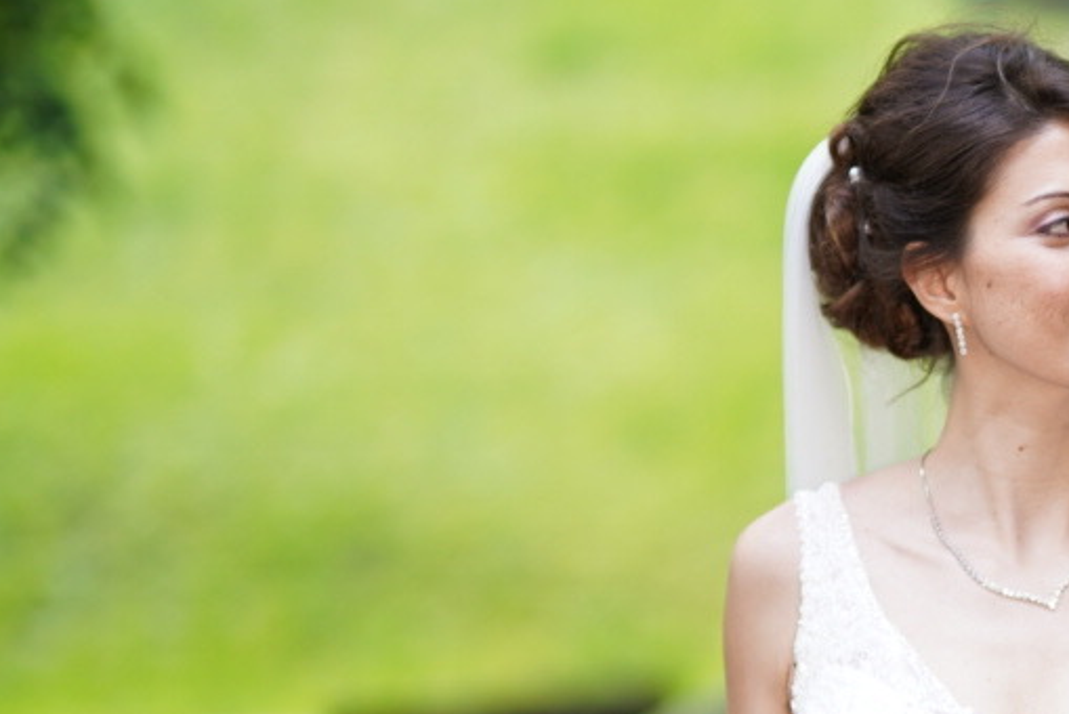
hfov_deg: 7.5
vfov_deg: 5.1
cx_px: 1596
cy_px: 704
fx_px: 8022
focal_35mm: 270
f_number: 1.4
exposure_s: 1/160
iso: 100
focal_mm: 85
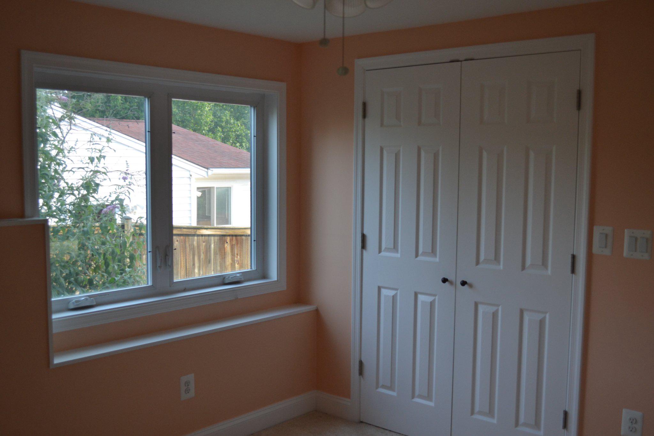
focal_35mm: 36
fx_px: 654
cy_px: 218
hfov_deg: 53.1
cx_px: 327
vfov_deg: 36.9
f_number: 4.5
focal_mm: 24
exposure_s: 1/80
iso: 400
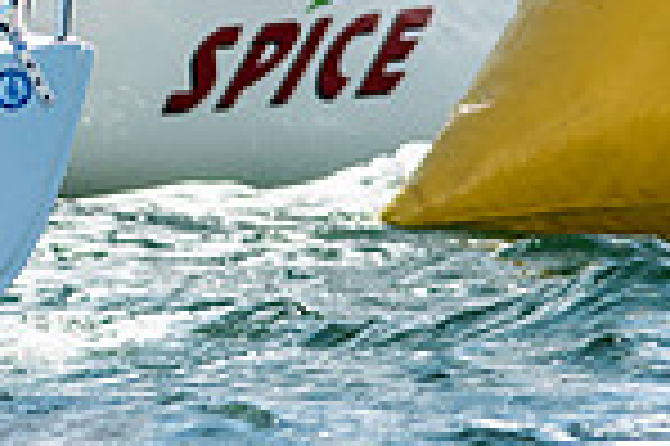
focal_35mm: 1778
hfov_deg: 1.2
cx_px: -108
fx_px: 33054
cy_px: -376
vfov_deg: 0.8
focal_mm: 300
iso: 200
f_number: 5
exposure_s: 1/2500
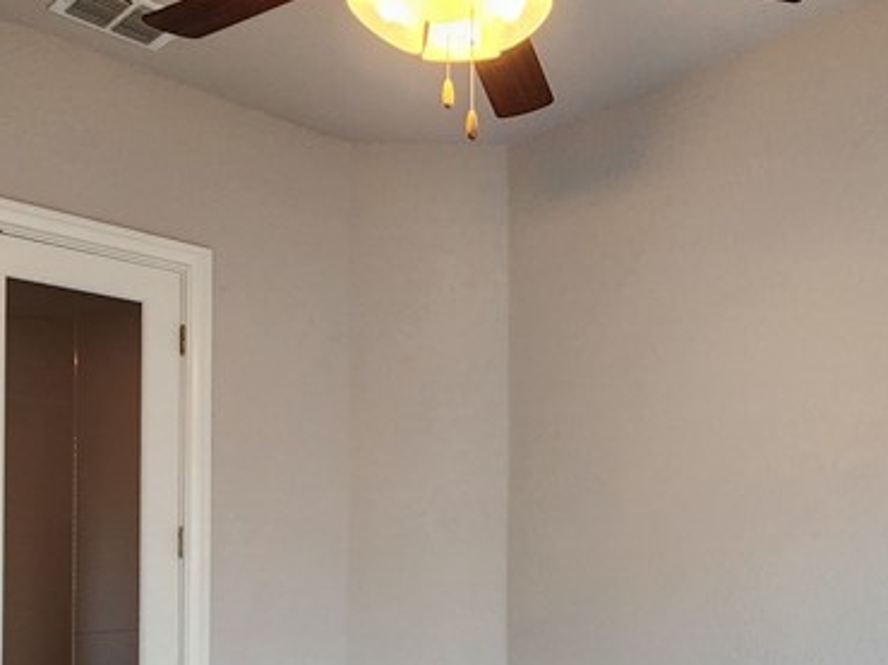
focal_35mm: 36
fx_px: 923
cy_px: 552
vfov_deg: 37.9
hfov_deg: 50.5
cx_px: 590
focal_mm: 2.2
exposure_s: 1/60
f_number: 2.2
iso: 100
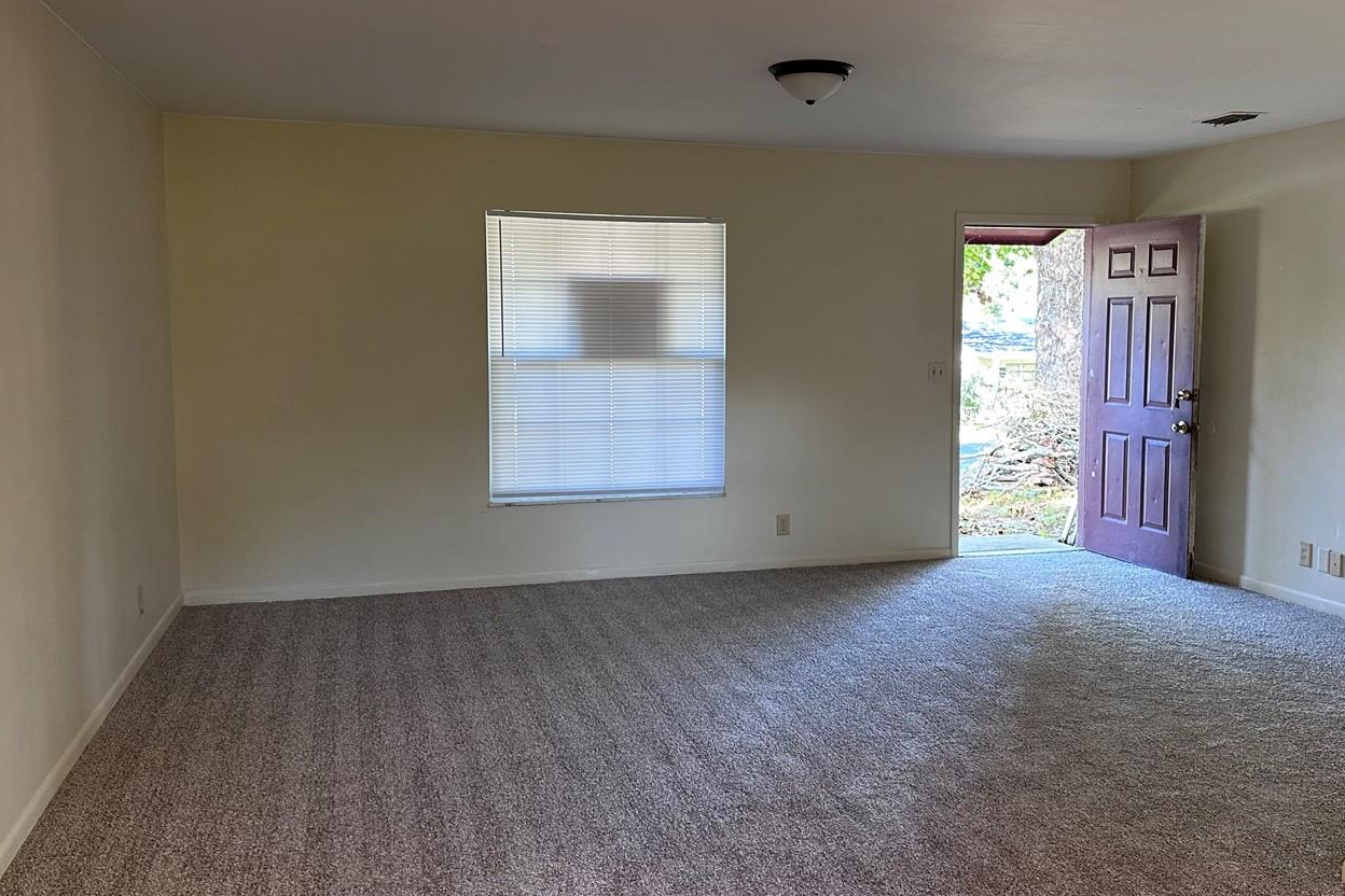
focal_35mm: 32
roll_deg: -0.5
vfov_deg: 41.1
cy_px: 416
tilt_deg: -5.1
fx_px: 1195
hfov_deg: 58.6
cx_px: 747
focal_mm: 6.86
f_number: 1.78
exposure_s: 1/60
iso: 160
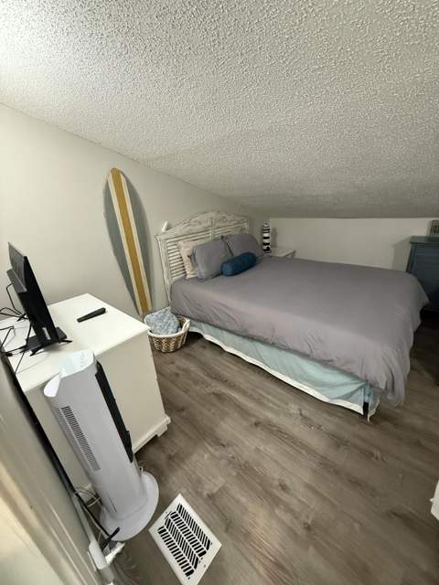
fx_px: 237
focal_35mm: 14
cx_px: 220
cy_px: 292
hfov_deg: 85.7
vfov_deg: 102.1
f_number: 2.2
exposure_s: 1/60
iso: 640
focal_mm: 2.22
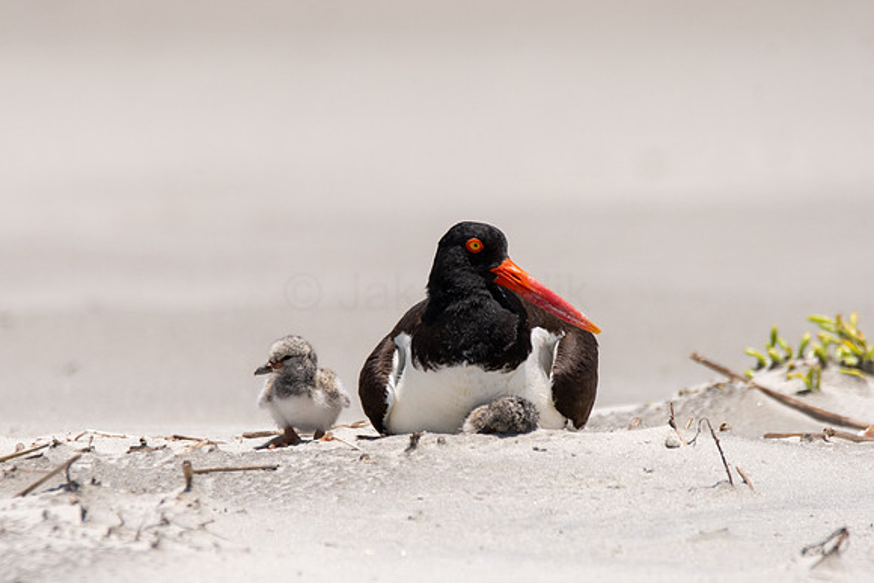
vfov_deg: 1.3
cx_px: 433
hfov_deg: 2.0
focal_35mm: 1053
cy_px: 331
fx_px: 25571
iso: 500
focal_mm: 600
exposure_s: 1/2000
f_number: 8
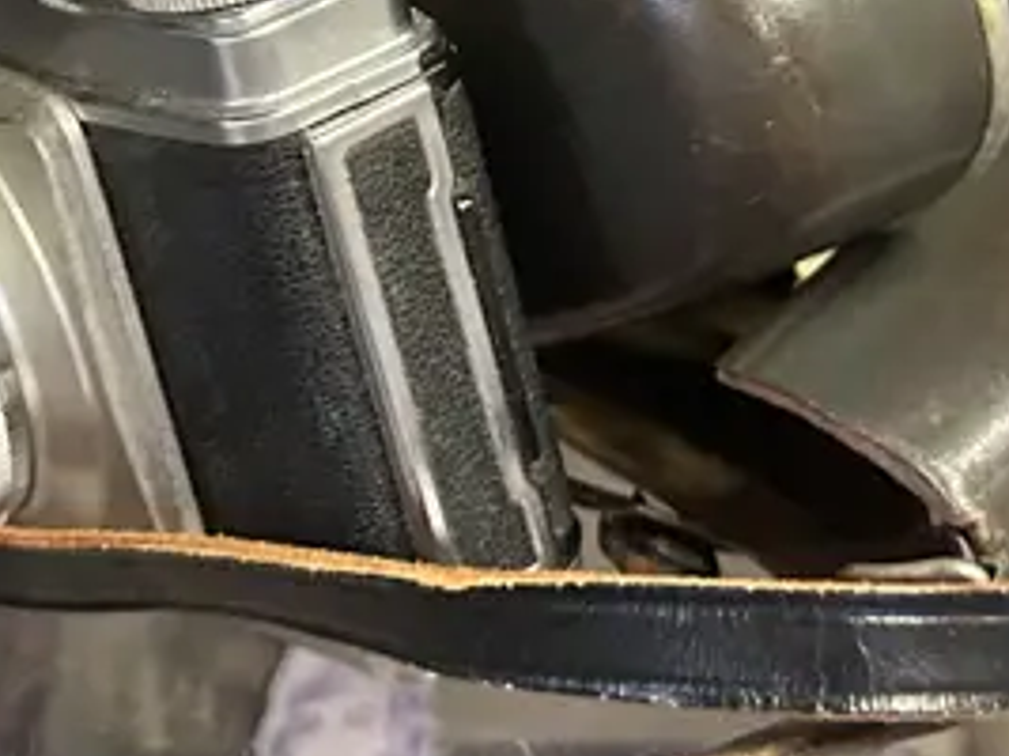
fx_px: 2680
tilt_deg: -7.1
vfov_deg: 15.6
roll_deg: +0.5
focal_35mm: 92
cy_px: -110
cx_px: 385
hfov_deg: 21.3
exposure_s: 1/50
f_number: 1.78
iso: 640
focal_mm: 6.86
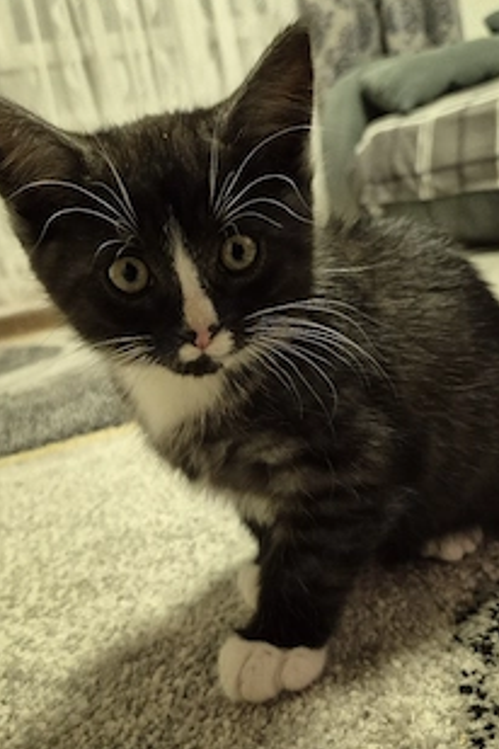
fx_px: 644
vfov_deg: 60.3
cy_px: 376
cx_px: 218
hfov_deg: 42.2
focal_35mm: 31
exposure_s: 1/100
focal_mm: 5.4
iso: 640
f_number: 1.8
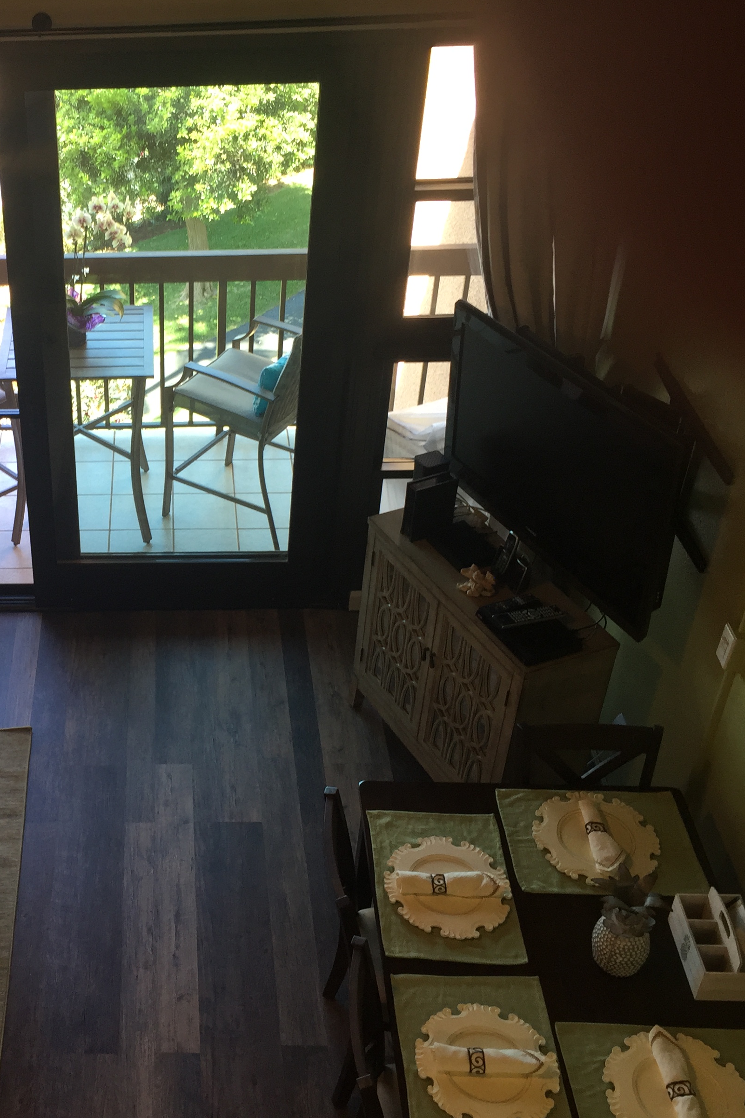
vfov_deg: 47.4
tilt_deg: -37.8
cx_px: 94
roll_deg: +1.3
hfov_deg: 31.3
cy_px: 558
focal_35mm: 41
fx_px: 1272
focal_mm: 4.15
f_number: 2.2
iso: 40
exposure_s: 1/40
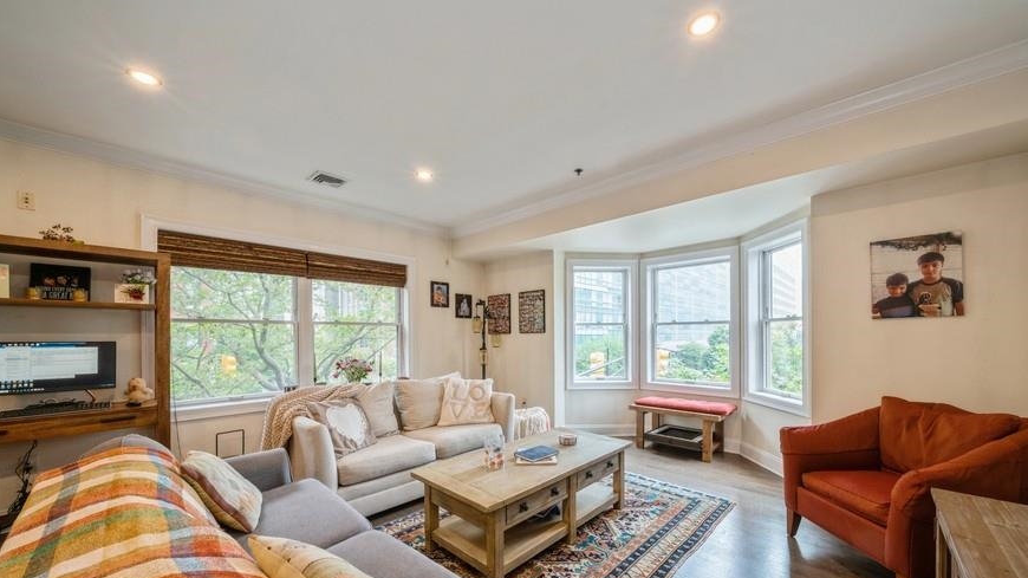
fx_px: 354
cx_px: 529
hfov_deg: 110.8
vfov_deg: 77.8
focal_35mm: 13
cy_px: 336
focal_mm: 12
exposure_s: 1/2.5
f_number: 11
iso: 200
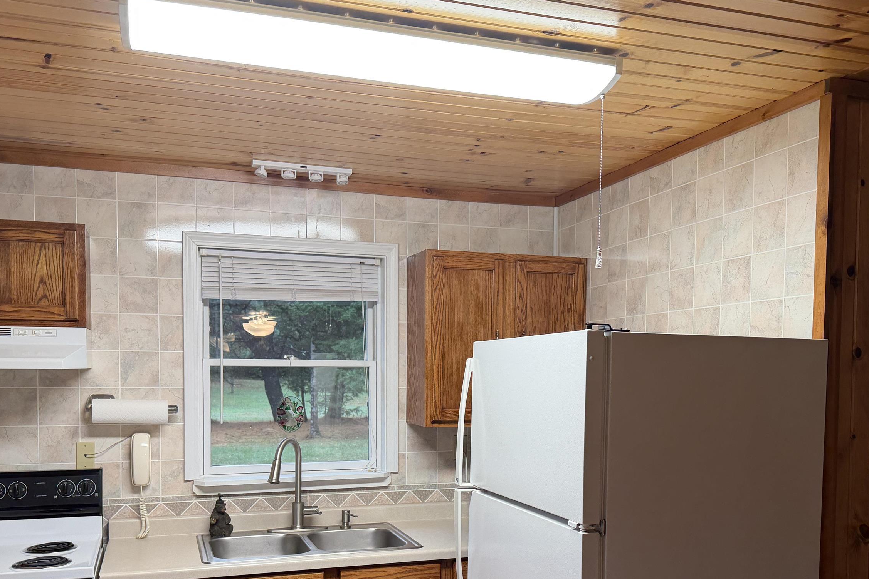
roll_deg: +0.0
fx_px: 821
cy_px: 404
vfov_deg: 38.3
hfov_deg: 55.8
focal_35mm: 34
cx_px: 448
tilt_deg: -2.1
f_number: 1.78
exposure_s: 1/120
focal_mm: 6.76
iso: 200
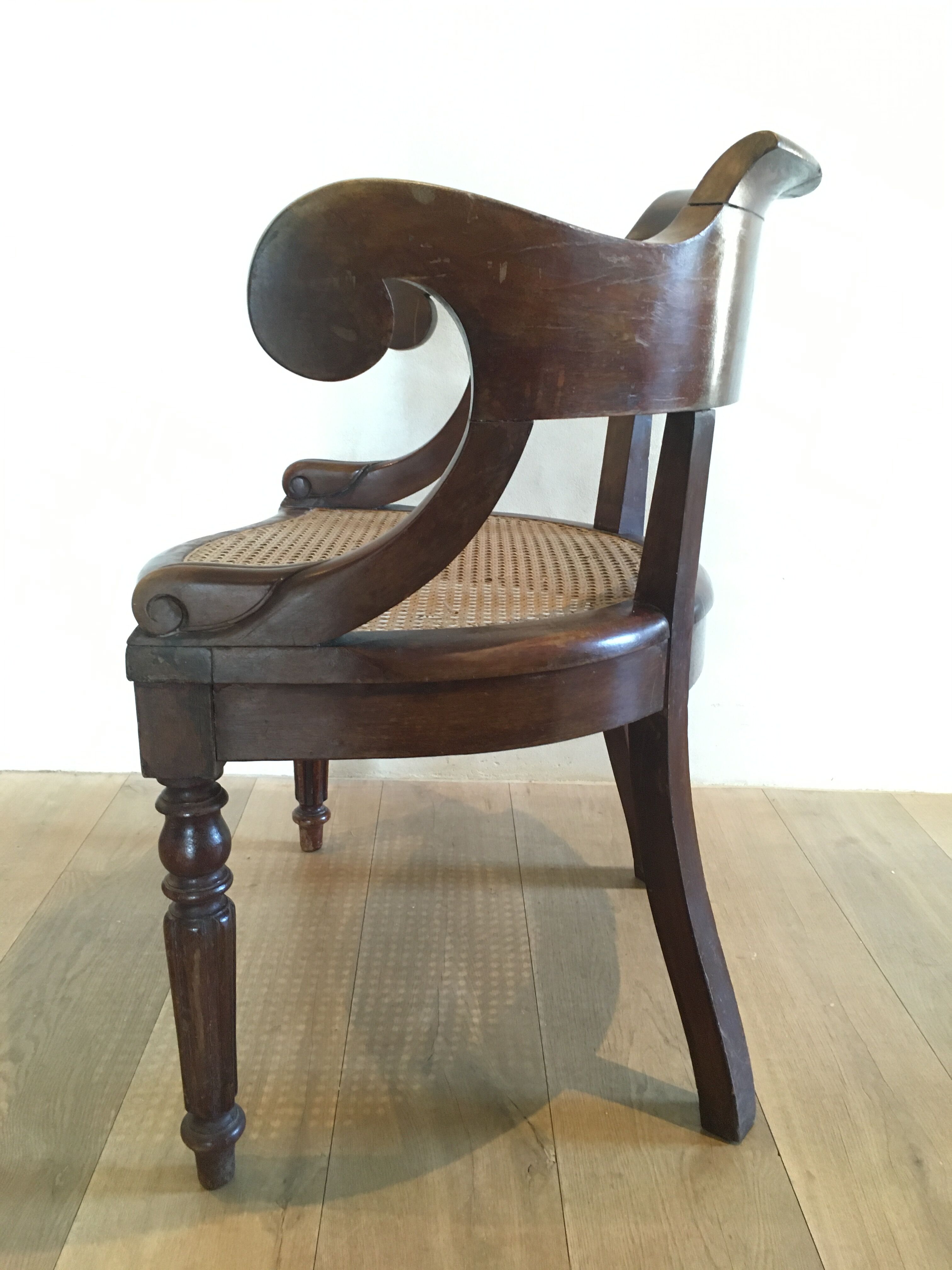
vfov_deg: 61.7
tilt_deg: -16.3
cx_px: 476
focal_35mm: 29
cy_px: 635
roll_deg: -0.9
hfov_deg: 48.2
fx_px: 1063
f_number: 2.2
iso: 250
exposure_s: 1/33
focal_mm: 4.15
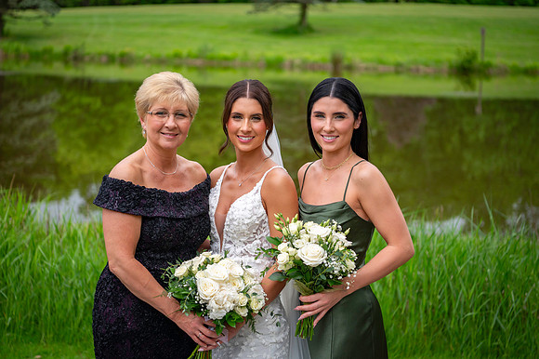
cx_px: 270
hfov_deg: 28.9
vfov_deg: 19.4
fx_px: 1047
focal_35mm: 70
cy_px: 180
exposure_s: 1/3200
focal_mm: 70
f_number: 3.2
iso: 640
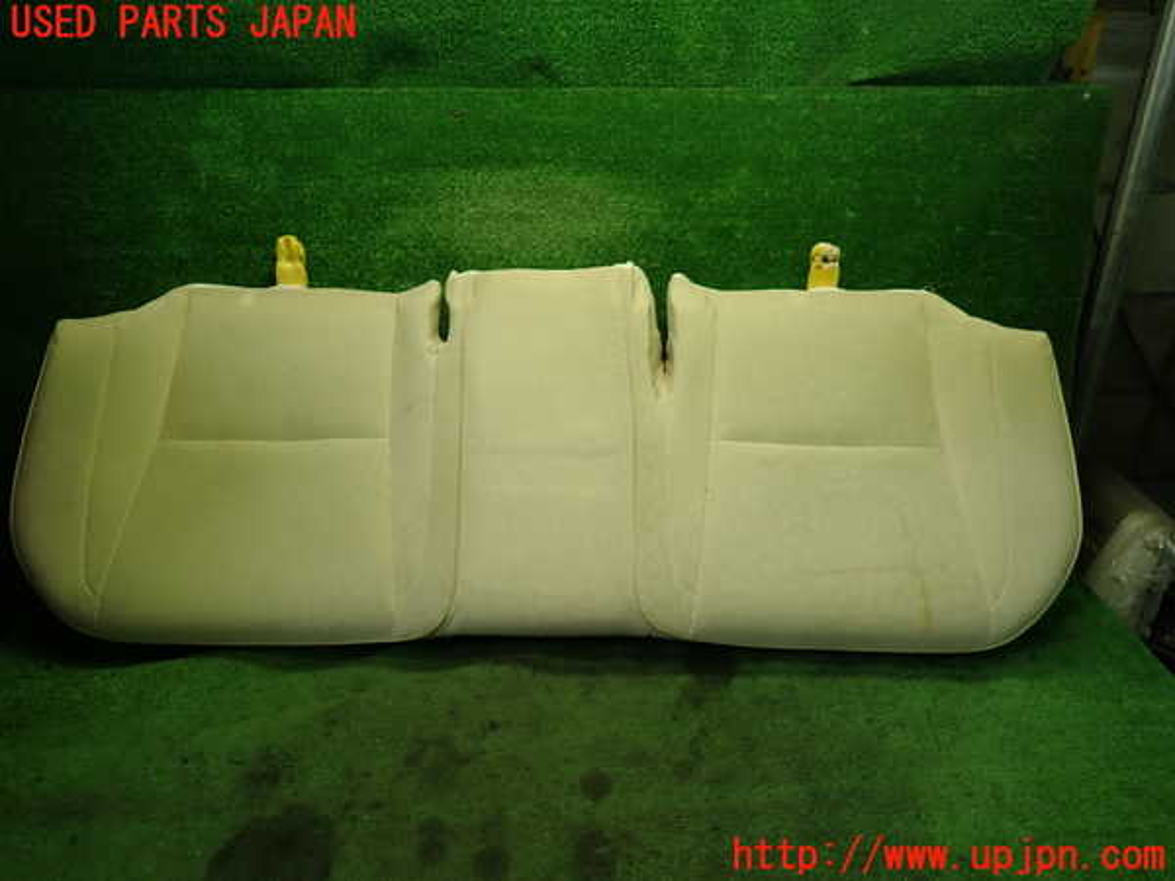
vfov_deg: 54.9
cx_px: 588
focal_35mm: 25
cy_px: 440
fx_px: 849
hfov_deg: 69.4
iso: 100
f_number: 2
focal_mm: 4.5
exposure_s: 1/60
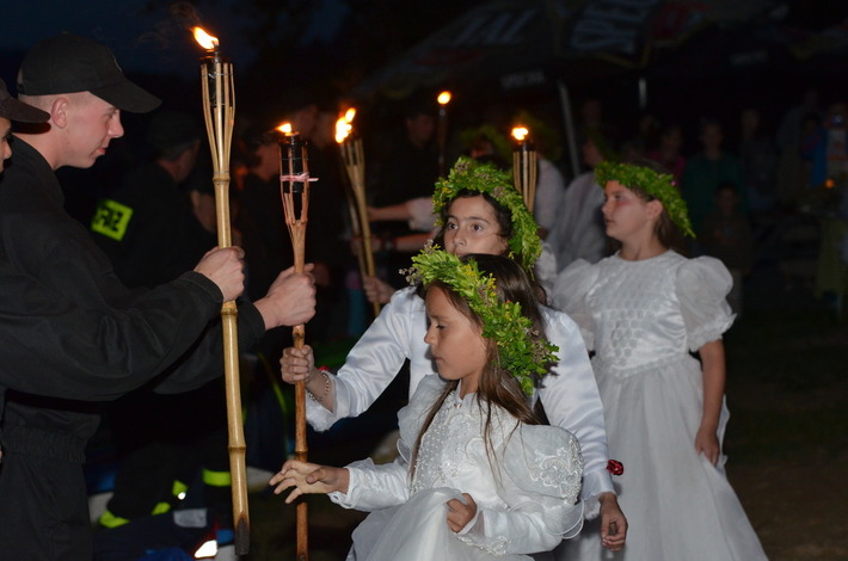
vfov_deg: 13.0
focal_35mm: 105
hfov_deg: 19.5
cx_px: 424
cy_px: 280
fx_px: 2468
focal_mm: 70
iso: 1600
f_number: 4.5
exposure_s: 1/60
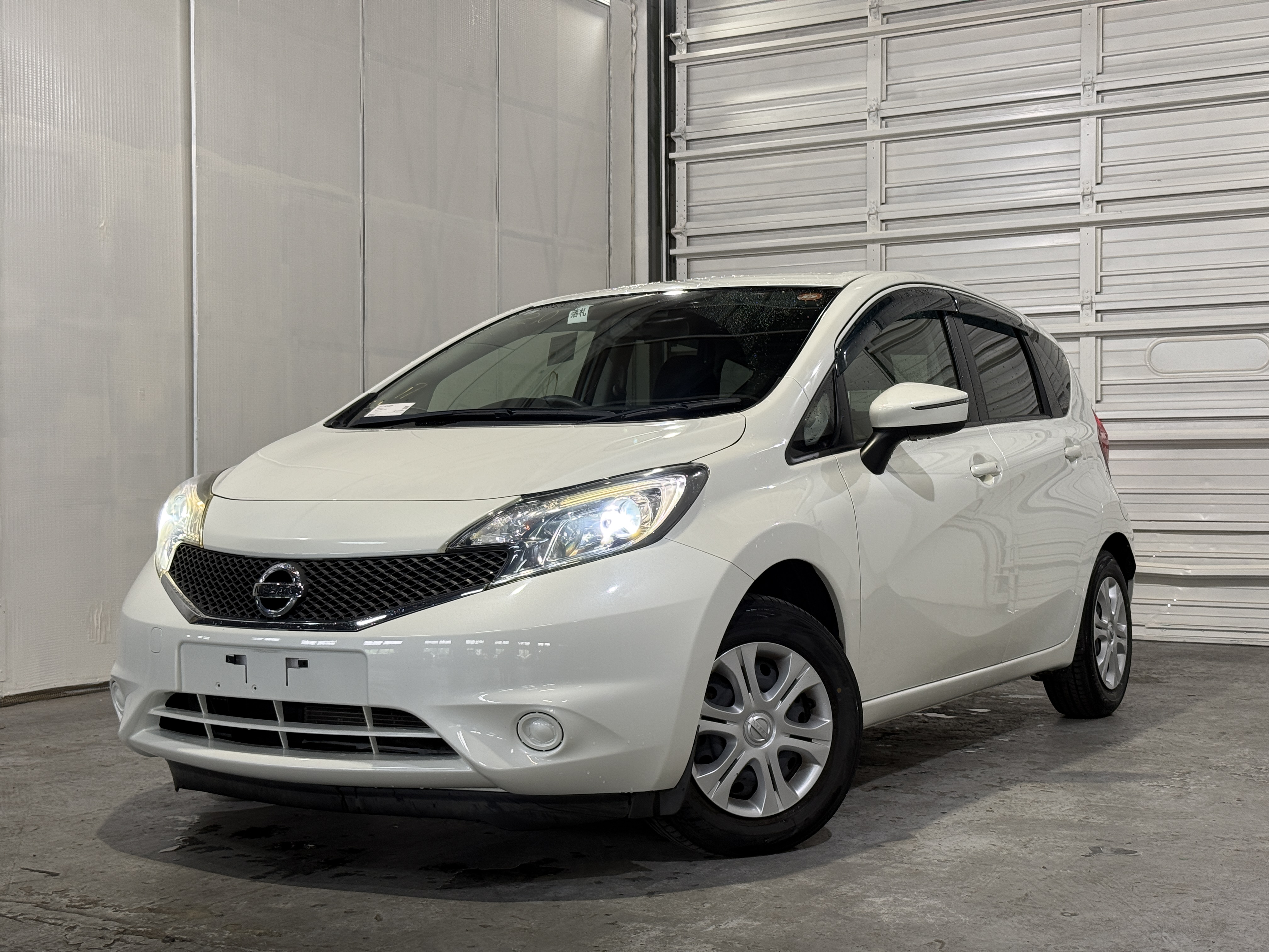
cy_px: 476
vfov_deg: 30.3
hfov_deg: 39.7
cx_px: 634
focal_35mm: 48
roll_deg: +0.2
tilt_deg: -0.2
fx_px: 1760
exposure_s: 1/60
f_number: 1.78
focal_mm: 6.76
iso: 50
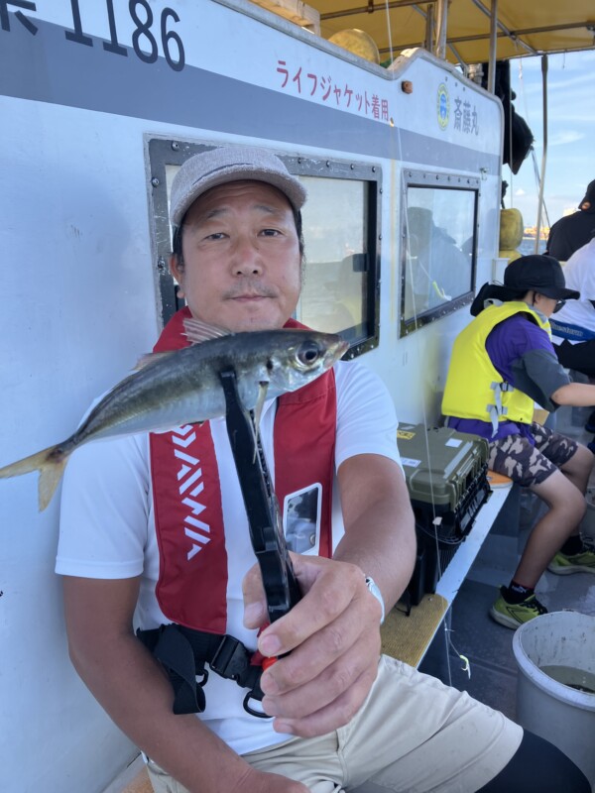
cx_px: 298
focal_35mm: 28
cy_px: 396
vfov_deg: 63.4
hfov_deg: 49.7
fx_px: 642
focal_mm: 3.99
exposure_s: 1/265
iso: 25
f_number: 1.8
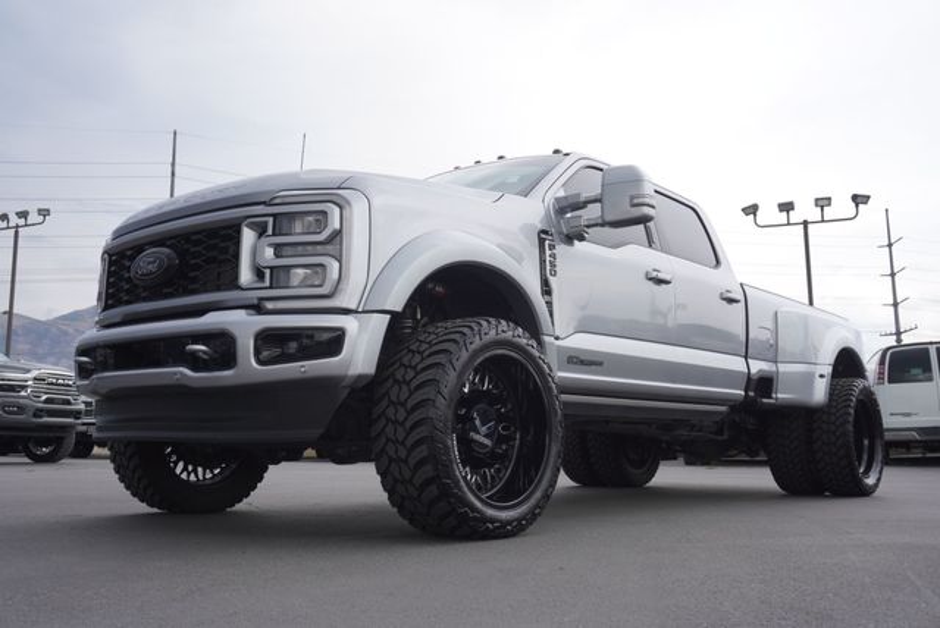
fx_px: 862
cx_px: 470
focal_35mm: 33
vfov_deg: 40.0
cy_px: 314
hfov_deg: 57.2
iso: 100
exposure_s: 1/160
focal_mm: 22
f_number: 6.3
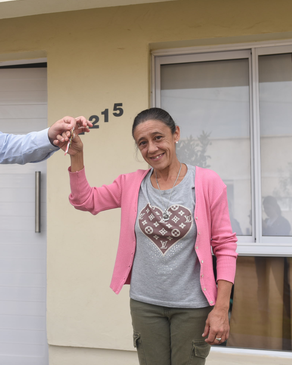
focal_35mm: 50
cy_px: 183
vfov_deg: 37.3
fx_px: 540
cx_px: 49
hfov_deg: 29.4
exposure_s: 1/250
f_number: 5
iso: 200
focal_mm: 35
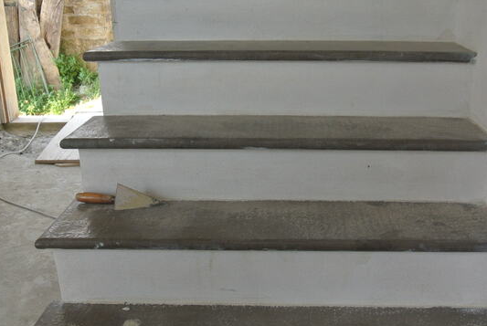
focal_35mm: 49
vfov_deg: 27.0
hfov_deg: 40.1
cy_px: 266
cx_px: 288
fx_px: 664
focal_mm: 10
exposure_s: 1/125
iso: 100
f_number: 3.5
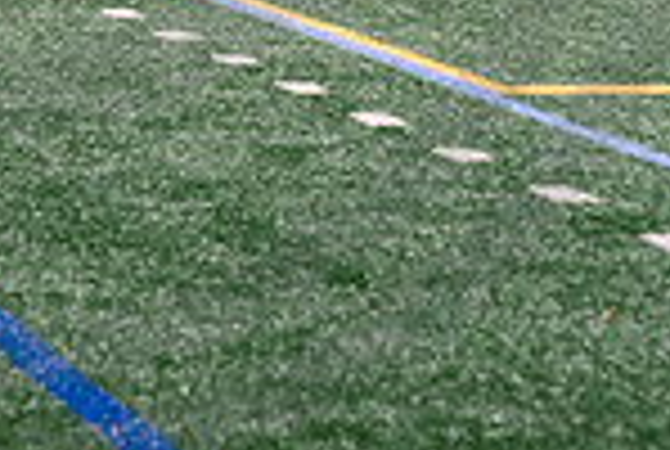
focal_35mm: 272
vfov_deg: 5.0
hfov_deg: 7.5
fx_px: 5072
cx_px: -49
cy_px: -299
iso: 2500
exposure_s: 1/160
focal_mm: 70
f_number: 4
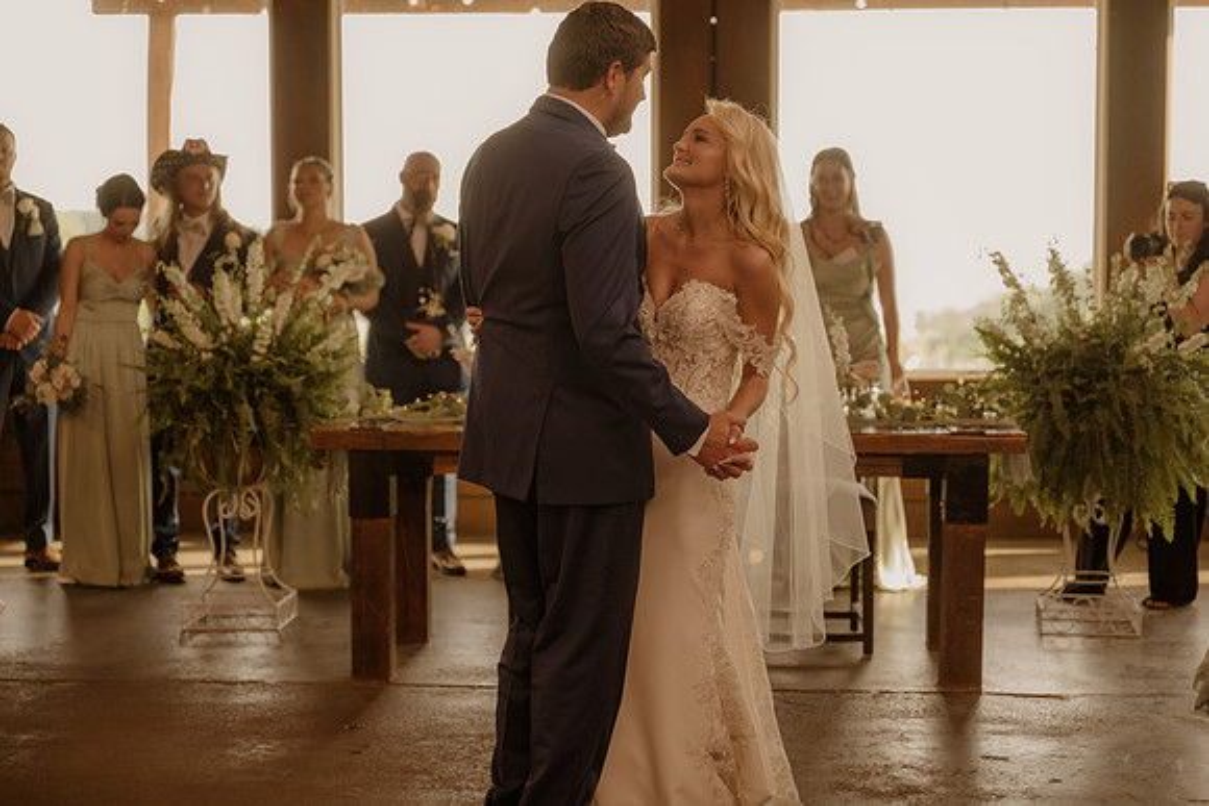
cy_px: 403
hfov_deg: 28.8
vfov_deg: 19.5
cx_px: 604
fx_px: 2351
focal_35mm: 70
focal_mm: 70
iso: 1000
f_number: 2.8
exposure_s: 1/250
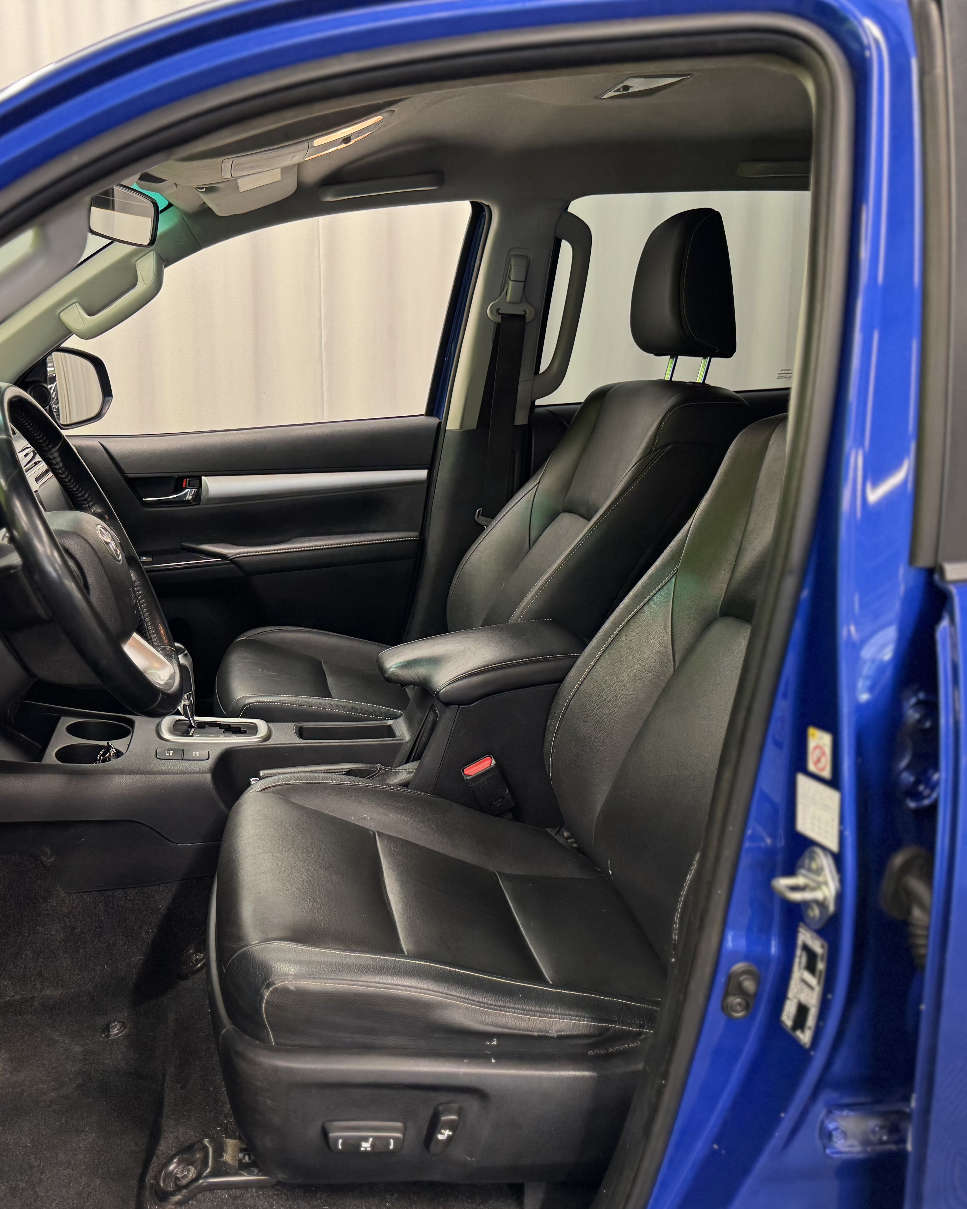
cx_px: 336
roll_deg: +0.7
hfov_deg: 45.2
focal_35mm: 32
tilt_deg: -12.4
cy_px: 615
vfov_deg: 55.7
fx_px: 1145
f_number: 1.78
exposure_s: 1/100
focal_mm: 6.76
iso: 160
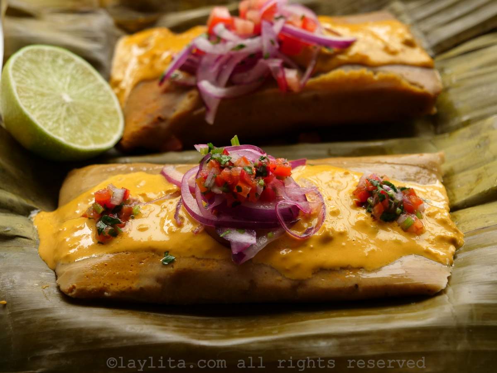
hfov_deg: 24.4
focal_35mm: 80
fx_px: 1149
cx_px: 248
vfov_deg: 18.4
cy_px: 186
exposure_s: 1/100
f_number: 4.5
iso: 640
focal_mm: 40
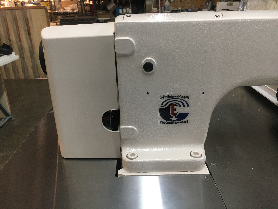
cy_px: 104
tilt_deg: -22.7
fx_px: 233
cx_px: 139
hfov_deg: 61.7
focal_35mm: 29
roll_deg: +2.9
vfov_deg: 48.2
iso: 80
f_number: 2.2
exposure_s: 1/30
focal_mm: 4.15
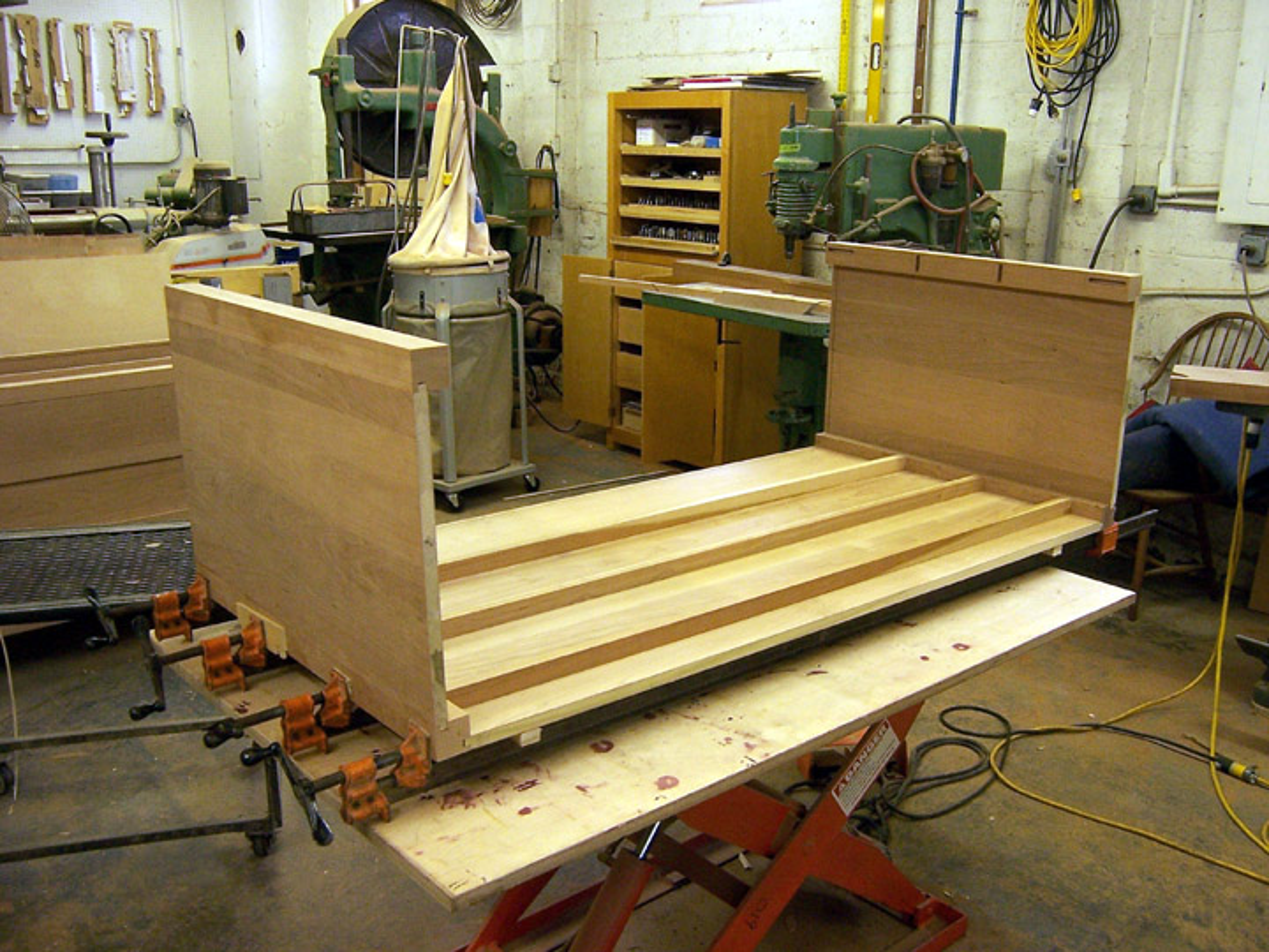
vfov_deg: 42.9
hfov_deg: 55.4
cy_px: 476
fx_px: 1210
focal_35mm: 33
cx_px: 634
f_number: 3.4
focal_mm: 5.5
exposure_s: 1/20
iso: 140
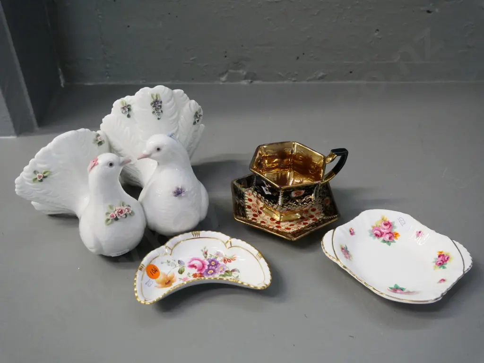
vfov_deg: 46.8
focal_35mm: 30
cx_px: 242
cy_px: 182
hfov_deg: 60.0
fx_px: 419
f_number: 4.6
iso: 3200
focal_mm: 15
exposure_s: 1/200
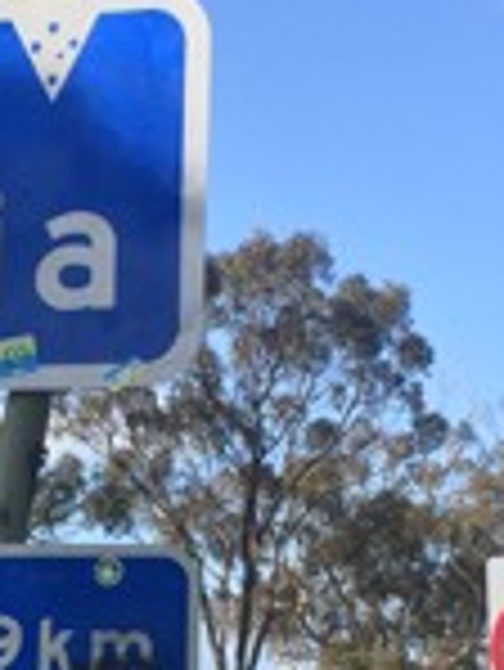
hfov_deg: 14.6
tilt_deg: +4.8
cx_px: 81
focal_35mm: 101
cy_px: 616
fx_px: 1958
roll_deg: -1.4
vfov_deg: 19.1
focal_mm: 4.15
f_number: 2.2
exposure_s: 1/1236
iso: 32
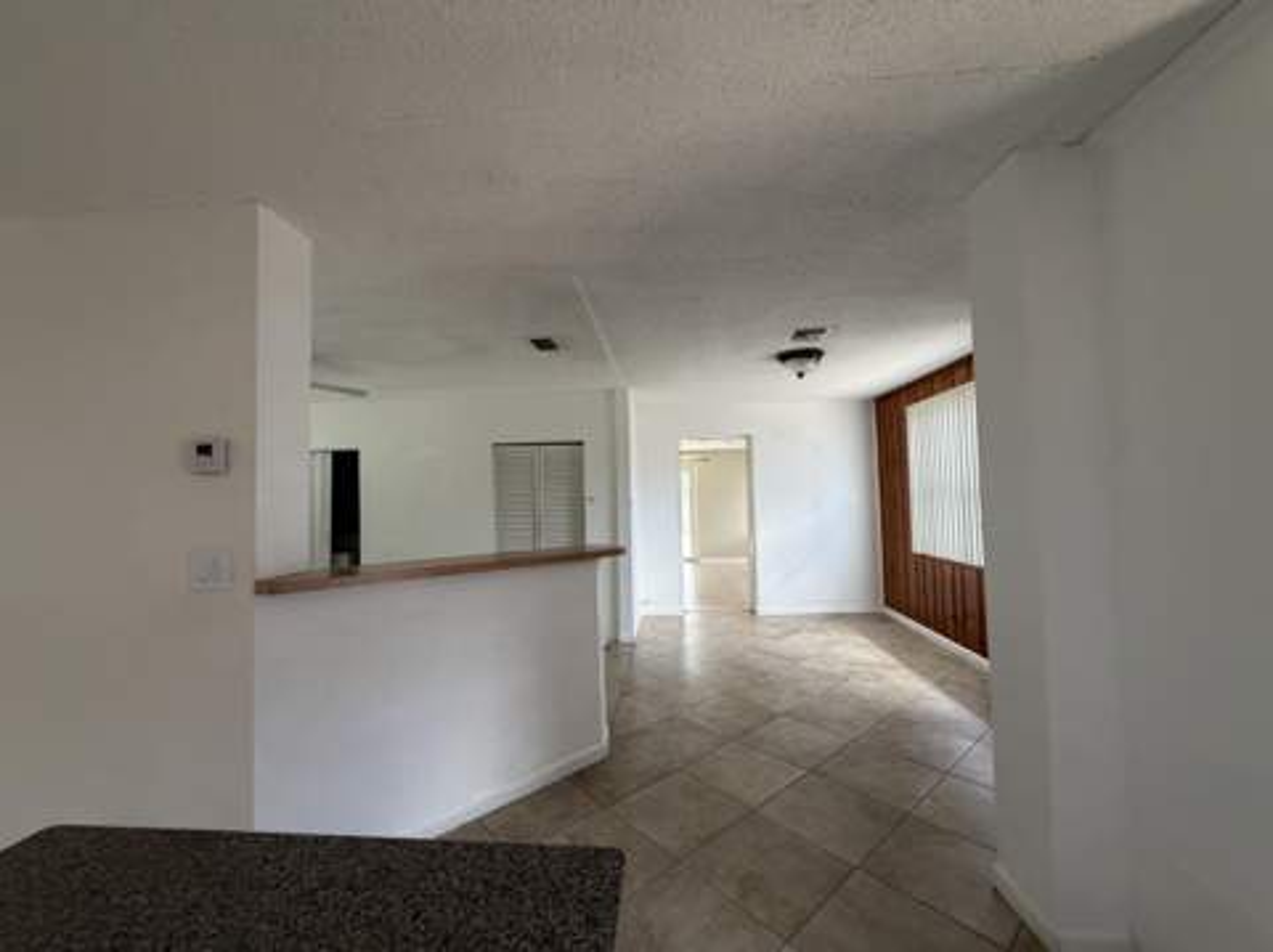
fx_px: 514
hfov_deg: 102.1
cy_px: 476
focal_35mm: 14
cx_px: 636
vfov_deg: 85.6
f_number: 2.2
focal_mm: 2.22
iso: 320
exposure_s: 1/79
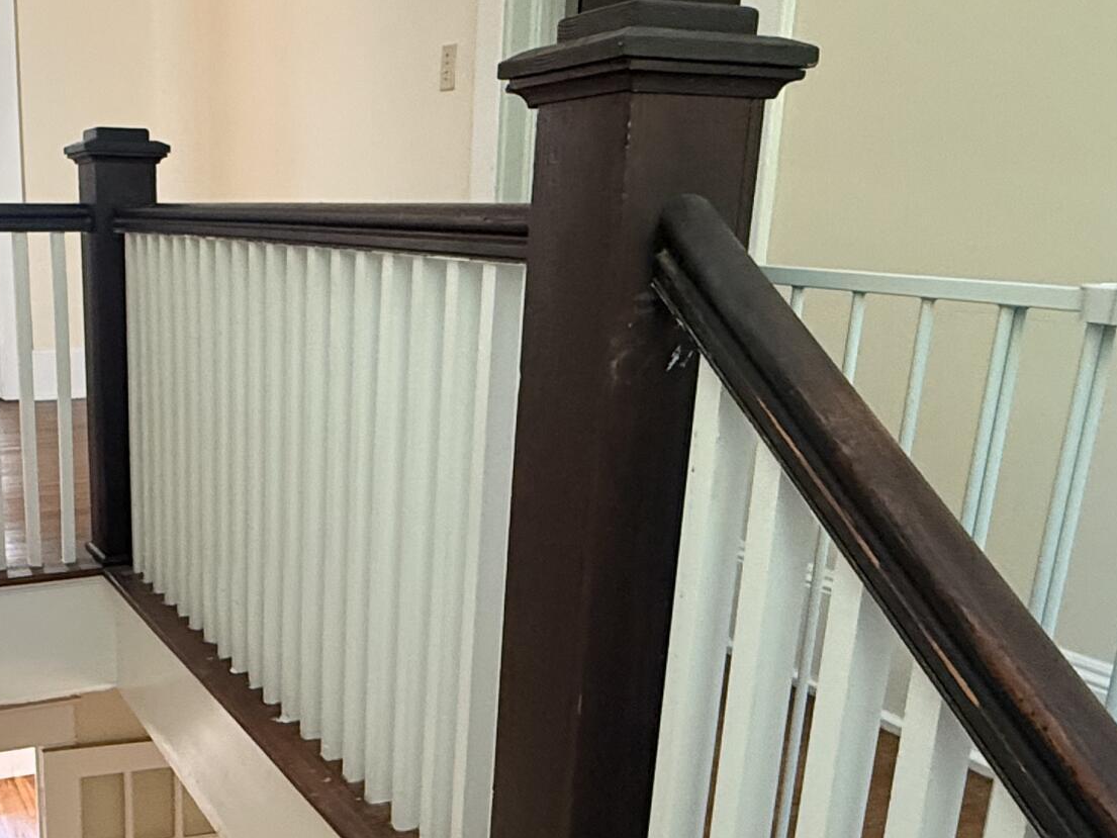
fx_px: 1226
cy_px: 569
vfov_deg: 37.3
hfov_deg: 47.3
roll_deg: -0.7
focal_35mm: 38
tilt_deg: -15.4
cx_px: 287
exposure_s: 1/60
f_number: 2.2
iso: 400
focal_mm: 2.22
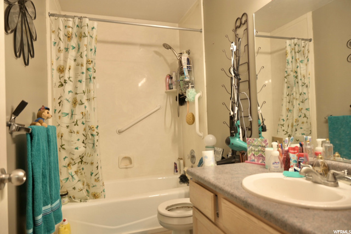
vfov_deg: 53.2
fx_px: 234
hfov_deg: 73.7
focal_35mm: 24
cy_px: 117
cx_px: 176
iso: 400
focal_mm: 24
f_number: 4
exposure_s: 1/50
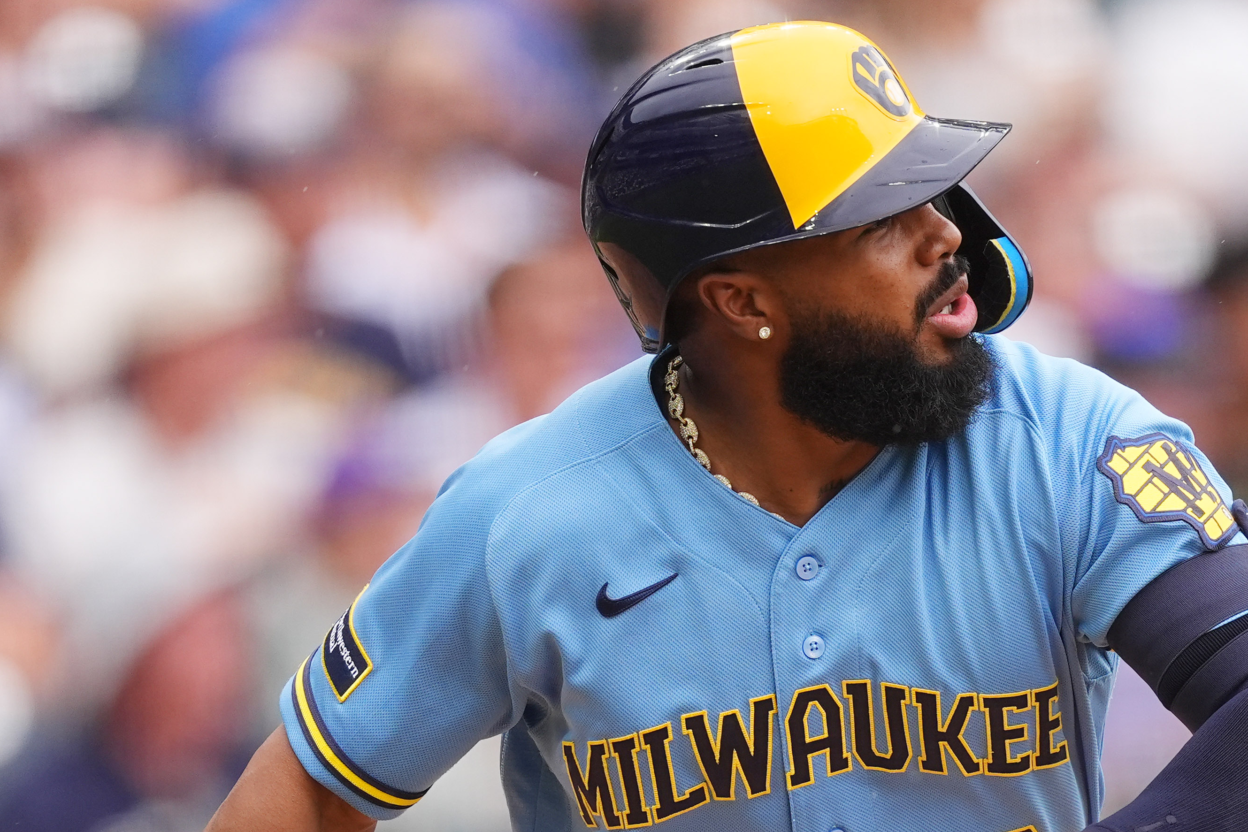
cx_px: 701
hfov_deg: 1.5
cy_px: 824
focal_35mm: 1354
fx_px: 46938
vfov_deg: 1.0
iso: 800
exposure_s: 1/2000
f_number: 4
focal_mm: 600
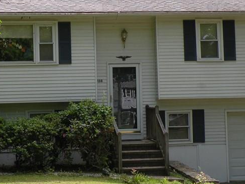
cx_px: 100
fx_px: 835
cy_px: 84
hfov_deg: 16.7
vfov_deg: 12.5
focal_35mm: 118
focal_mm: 9.8
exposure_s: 1/140
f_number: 4.5
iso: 64
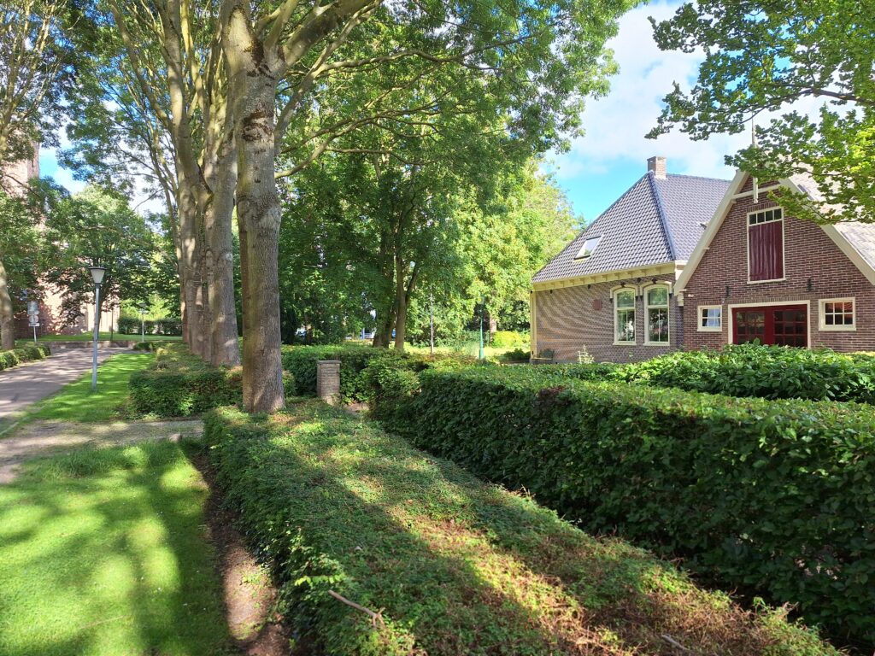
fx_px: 581
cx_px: 438
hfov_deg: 73.9
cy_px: 328
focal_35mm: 23
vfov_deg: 58.9
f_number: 1.8
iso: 40
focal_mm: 5.54
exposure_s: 1/550
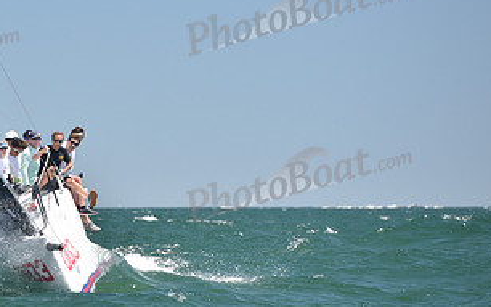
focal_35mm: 386
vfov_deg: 3.4
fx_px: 5163
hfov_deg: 5.4
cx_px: 104
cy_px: 120
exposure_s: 1/800
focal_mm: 200
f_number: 4.5
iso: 320
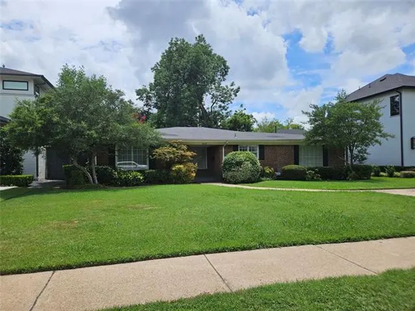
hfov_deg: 73.9
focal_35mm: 23
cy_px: 156
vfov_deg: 58.9
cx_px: 208
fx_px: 276
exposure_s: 1/3390
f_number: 1.8
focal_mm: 5.4
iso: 25
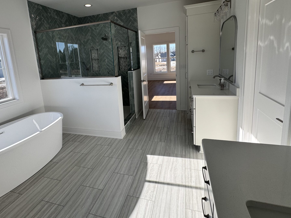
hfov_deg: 81.4
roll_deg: +3.9
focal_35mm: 20
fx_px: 168
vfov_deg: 65.3
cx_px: 127
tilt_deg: -10.8
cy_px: 86
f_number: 2.2
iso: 40
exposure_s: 1/435
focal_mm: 2.22
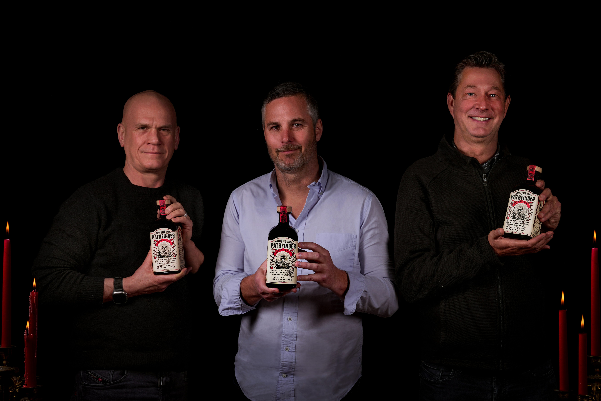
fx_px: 1102
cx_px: 300
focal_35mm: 66
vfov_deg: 20.6
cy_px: 200
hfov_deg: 30.5
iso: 100
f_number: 9
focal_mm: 66
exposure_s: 1/200
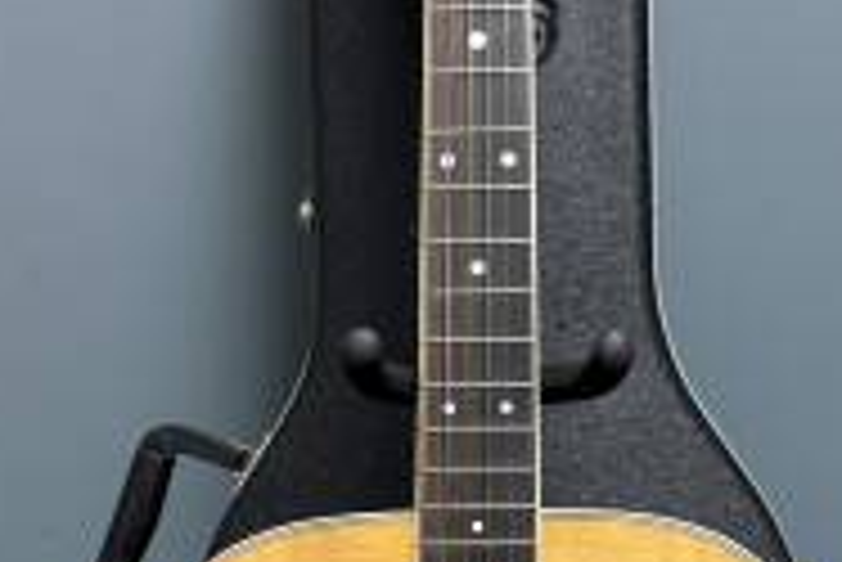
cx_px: 486
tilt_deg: -19.9
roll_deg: +1.9
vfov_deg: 17.7
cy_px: 575
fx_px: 1755
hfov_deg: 26.9
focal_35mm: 75
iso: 200
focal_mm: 5.96
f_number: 1.6
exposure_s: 1/60
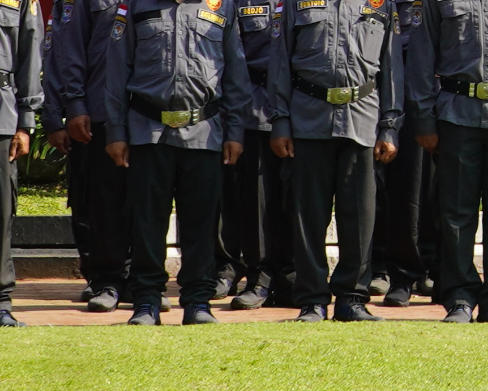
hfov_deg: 5.9
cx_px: 917
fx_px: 4670
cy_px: -88
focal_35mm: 323
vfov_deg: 4.8
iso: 100
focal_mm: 33
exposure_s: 1/125
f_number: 8
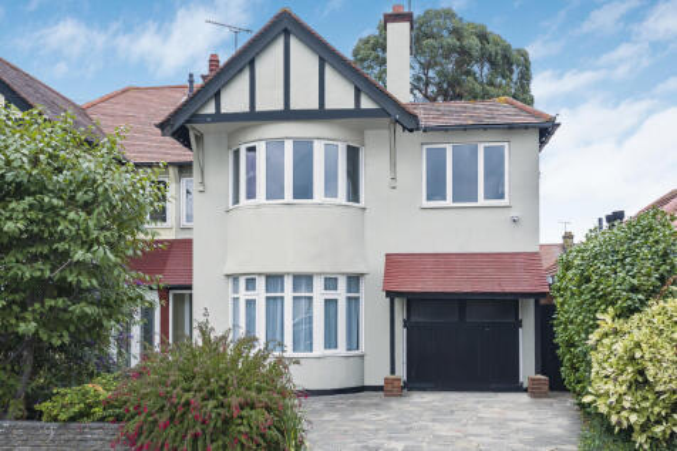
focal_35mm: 37
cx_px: 338
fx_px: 696
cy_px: 226
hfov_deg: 51.9
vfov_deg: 35.9
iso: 100
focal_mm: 37
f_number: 8
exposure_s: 1/160
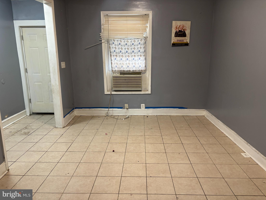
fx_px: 200
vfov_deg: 53.1
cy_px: 100
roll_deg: +1.0
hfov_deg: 67.3
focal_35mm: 26
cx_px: 133
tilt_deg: -12.8
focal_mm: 5.96
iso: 200
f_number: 1.6
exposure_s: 1/60
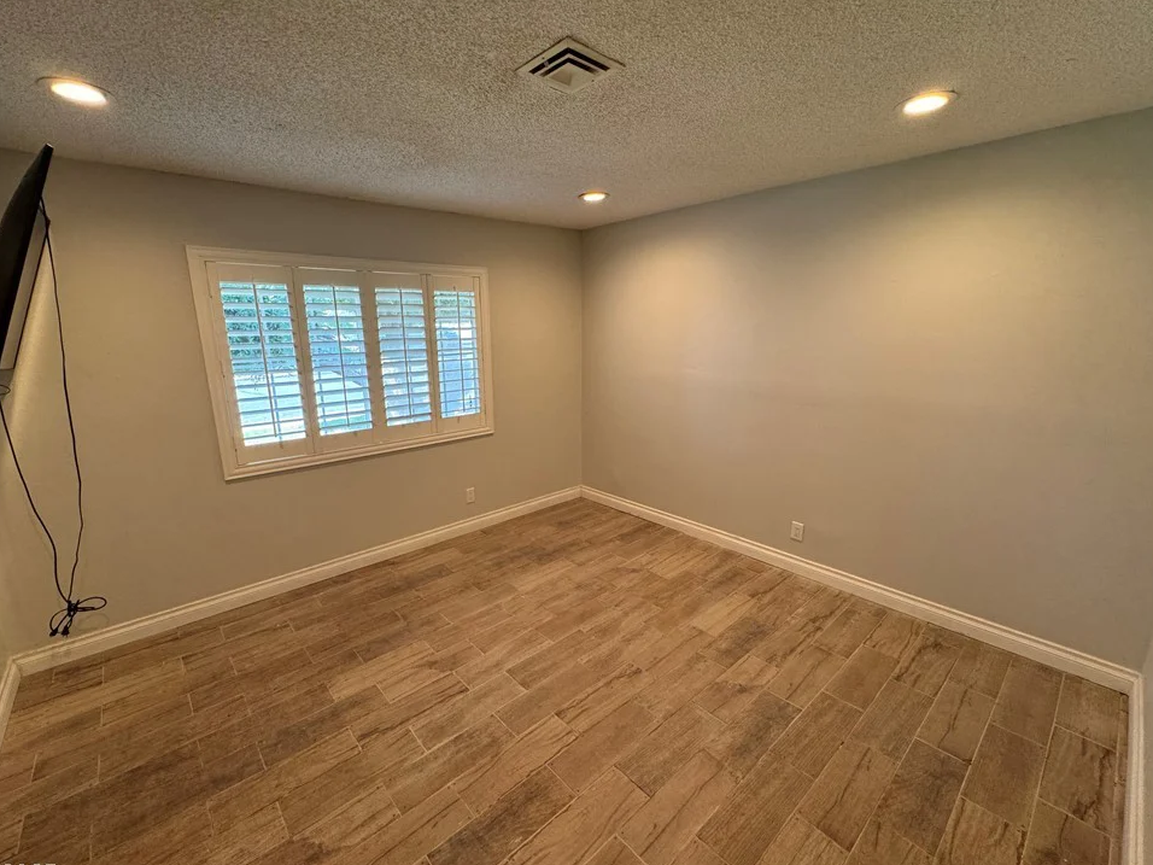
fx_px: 500
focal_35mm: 15
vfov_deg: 81.7
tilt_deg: -13.4
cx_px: 554
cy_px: 438
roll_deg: +0.6
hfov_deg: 98.1
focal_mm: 2.22
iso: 250
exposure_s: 1/120
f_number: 2.2
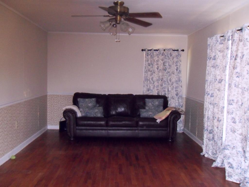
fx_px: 252
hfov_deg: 52.6
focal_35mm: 35
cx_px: 124
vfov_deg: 40.7
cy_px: 94
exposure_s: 1/45
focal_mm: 6.3
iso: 640
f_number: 3.5
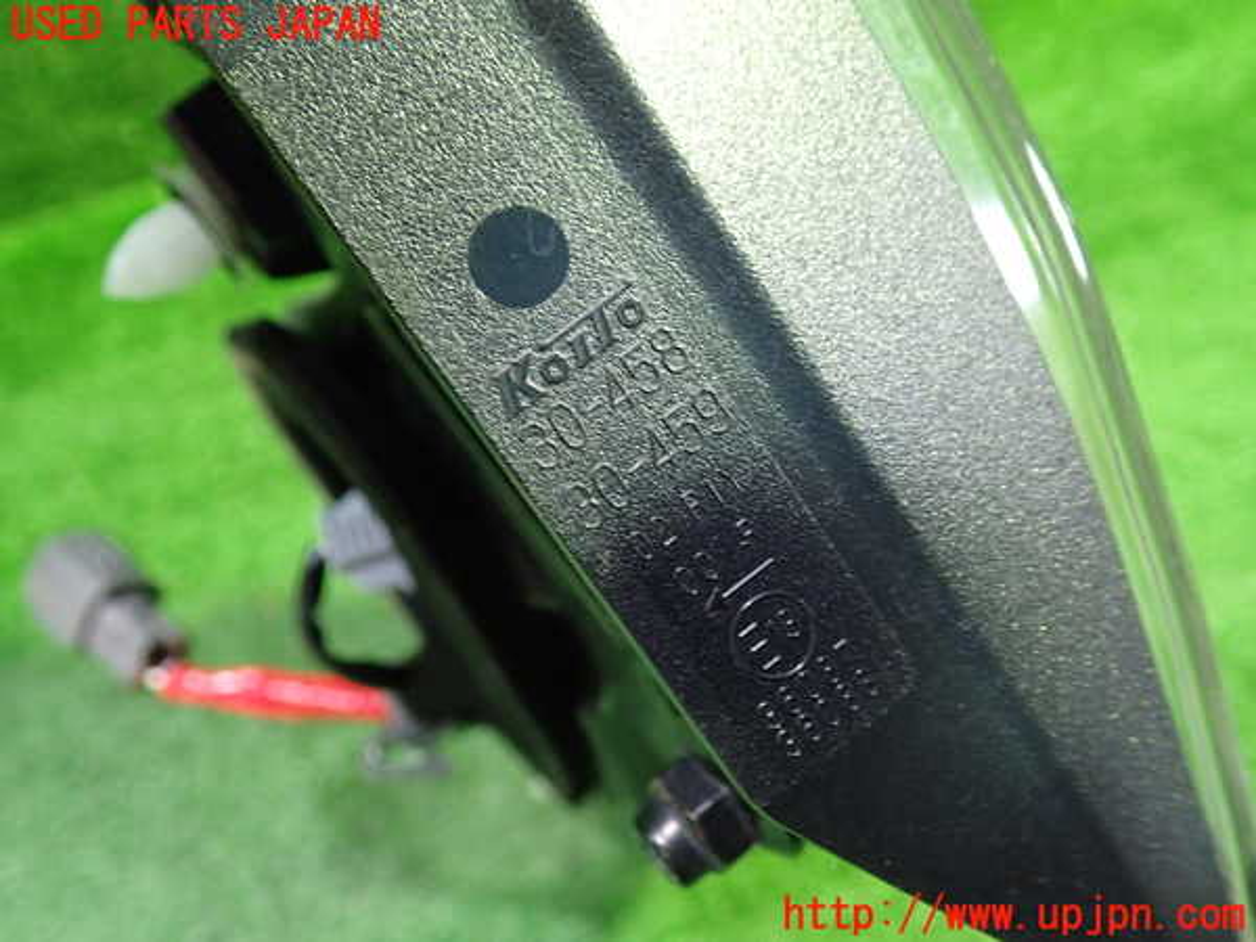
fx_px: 1089
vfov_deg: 46.8
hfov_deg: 60.0
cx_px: 628
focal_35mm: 30
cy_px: 471
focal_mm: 5.4
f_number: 2.3
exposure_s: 1/30
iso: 500
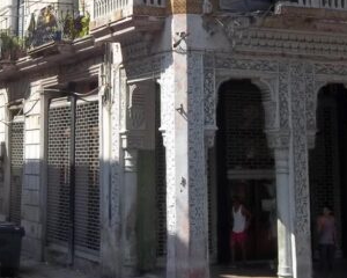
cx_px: 103
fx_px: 822
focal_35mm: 80
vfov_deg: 18.7
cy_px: 8
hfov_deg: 23.7
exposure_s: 1/125
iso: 64
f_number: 8.8
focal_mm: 5.7
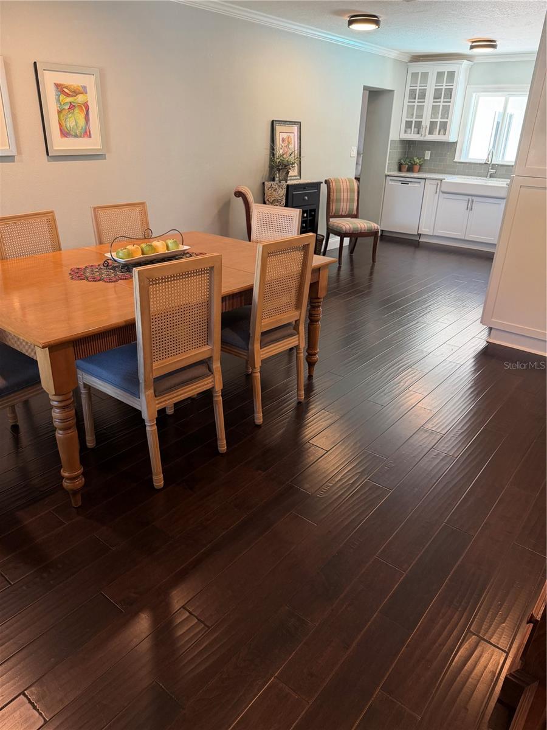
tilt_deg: -24.2
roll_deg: -2.0
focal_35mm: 24
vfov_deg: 71.6
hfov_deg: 56.8
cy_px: 365
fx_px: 506
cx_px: 274
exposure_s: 1/120
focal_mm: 6.76
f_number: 1.78
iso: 160
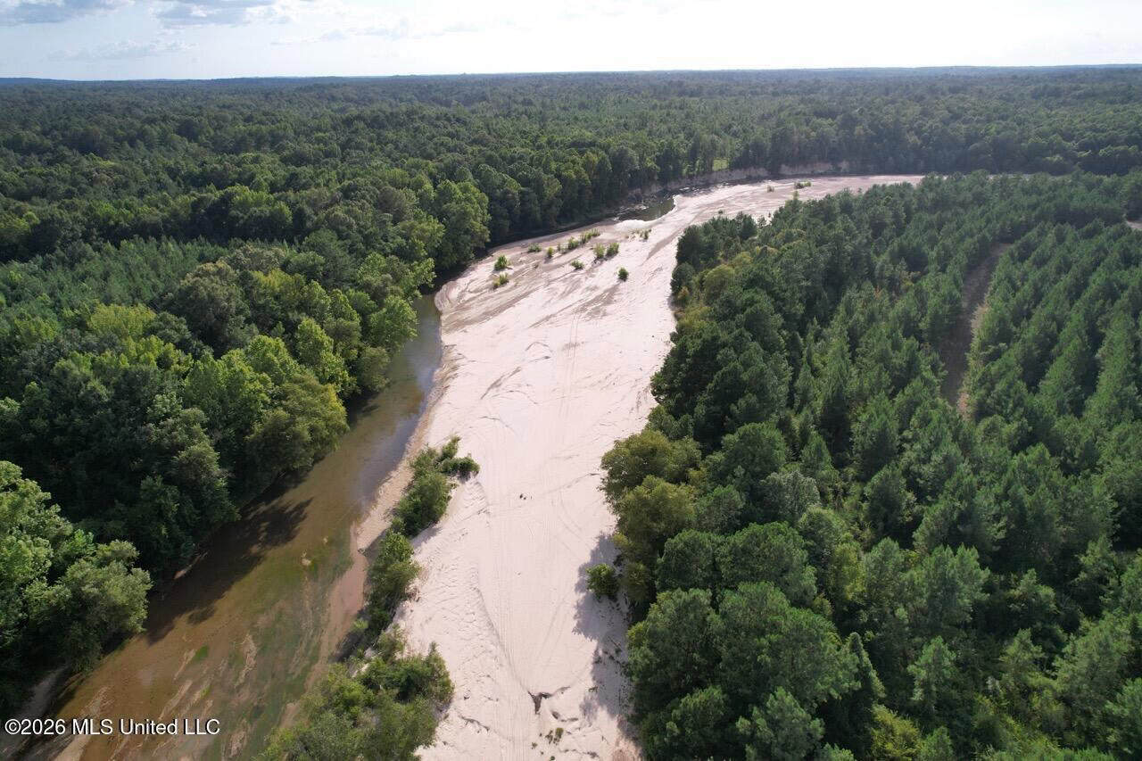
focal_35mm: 22
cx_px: 571
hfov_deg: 78.6
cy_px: 380
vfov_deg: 57.2
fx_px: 698
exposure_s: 1/2000
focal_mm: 8.4
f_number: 2.8
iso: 100
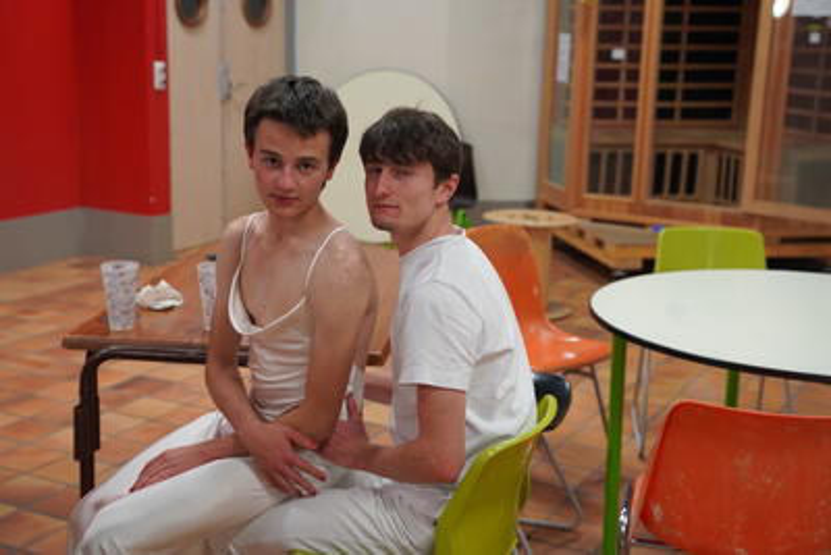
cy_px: 278
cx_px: 416
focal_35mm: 50
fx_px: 1152
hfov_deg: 39.7
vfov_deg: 27.1
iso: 3200
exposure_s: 1/160
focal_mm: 49.9
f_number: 4
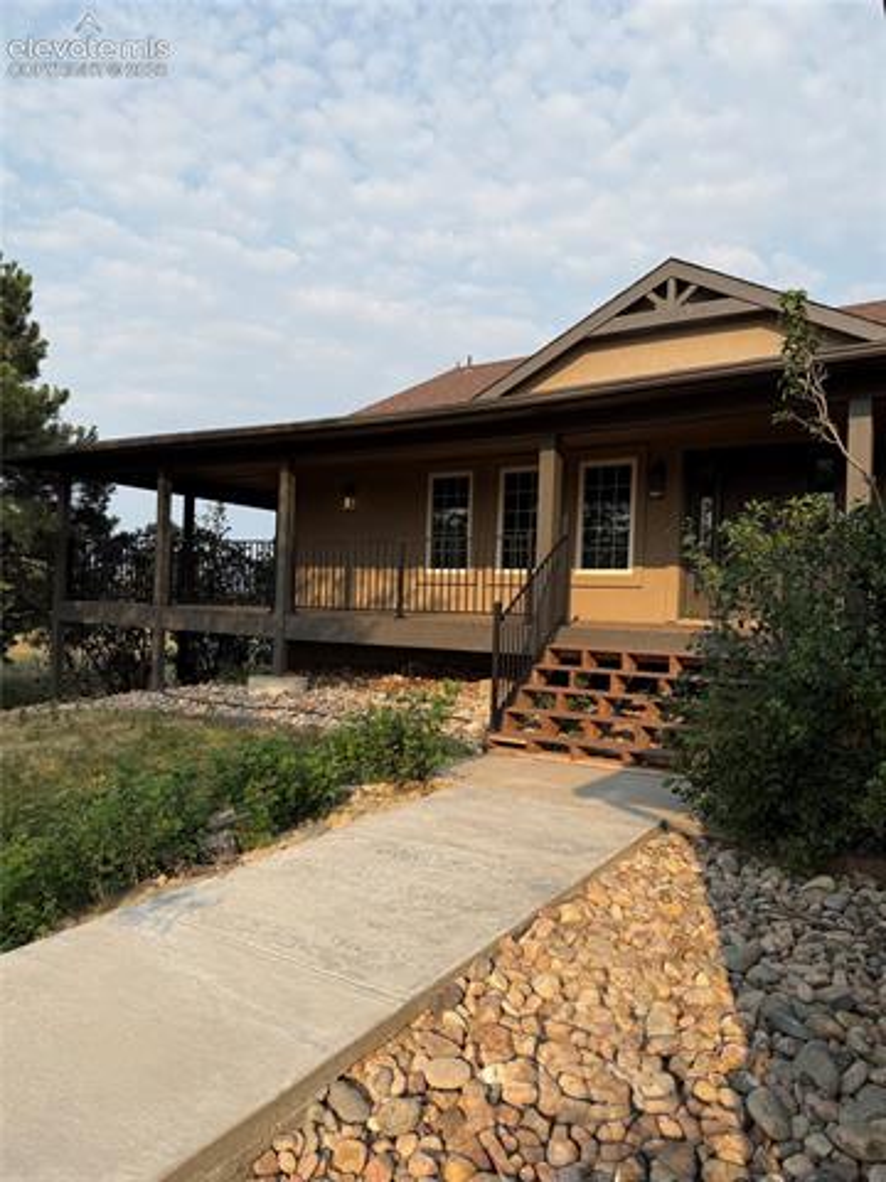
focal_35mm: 24
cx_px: 443
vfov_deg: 71.6
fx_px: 819
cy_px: 591
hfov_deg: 56.8
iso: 80
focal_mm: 6.76
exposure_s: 1/3425
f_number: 1.78
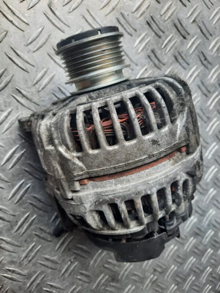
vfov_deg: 69.4
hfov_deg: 54.9
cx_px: 110
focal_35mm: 25
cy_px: 146
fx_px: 212
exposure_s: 1/60
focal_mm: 4.6
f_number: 2
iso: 64
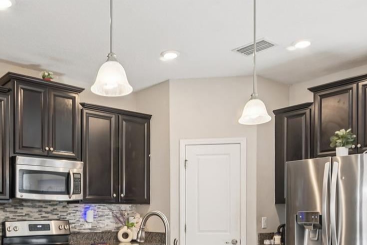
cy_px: 215
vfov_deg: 34.2
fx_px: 377
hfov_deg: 50.6
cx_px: 112
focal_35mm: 37
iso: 400
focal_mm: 17
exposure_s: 1/13
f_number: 8
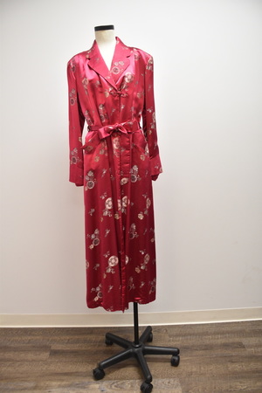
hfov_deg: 47.9
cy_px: 196
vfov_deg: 67.4
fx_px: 295
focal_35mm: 27
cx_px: 131
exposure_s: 1/80
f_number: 4.5
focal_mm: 18
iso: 1000
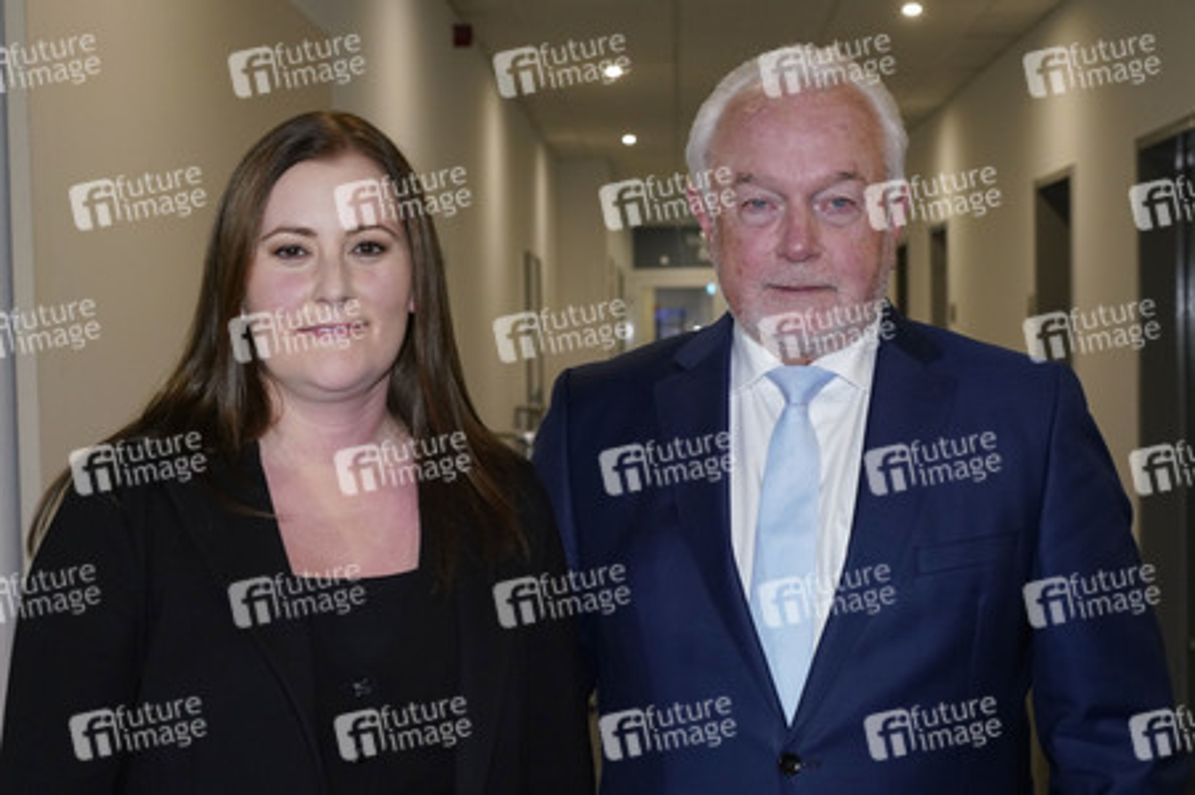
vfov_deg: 29.8
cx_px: 598
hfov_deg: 43.6
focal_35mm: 45
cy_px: 398
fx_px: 1493
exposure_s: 1/50
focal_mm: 45
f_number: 5.6
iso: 2000
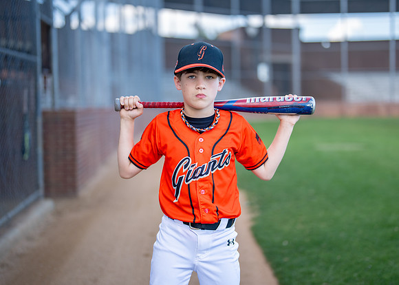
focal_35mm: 56
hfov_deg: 34.9
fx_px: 636
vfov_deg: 25.3
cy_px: 136
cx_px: 207
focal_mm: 50
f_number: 1.2
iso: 125
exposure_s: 1/2000
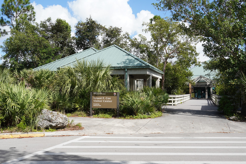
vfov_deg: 38.9
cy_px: 82
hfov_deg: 55.8
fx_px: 232
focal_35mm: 34
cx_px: 123
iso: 100
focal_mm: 34
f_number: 13
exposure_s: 1/100
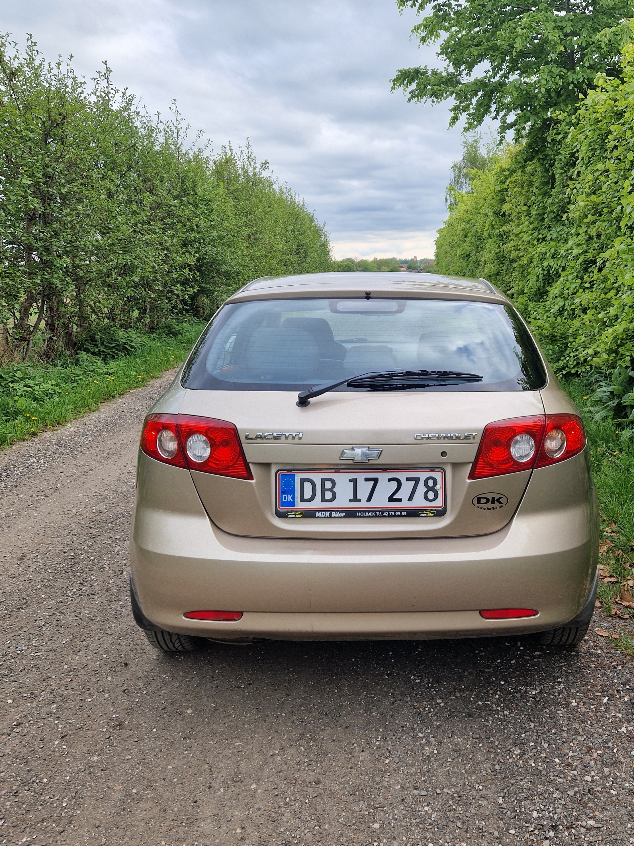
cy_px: 427
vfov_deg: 58.4
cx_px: 404
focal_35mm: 31
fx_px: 757
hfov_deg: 45.0
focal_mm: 5.4
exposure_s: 1/352
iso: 50
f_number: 1.8
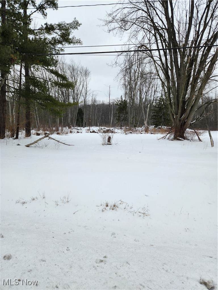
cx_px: 109
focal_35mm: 23
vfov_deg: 73.9
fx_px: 193
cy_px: 145
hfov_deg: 58.9
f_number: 1.8
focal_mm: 5.4
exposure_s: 1/532
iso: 20
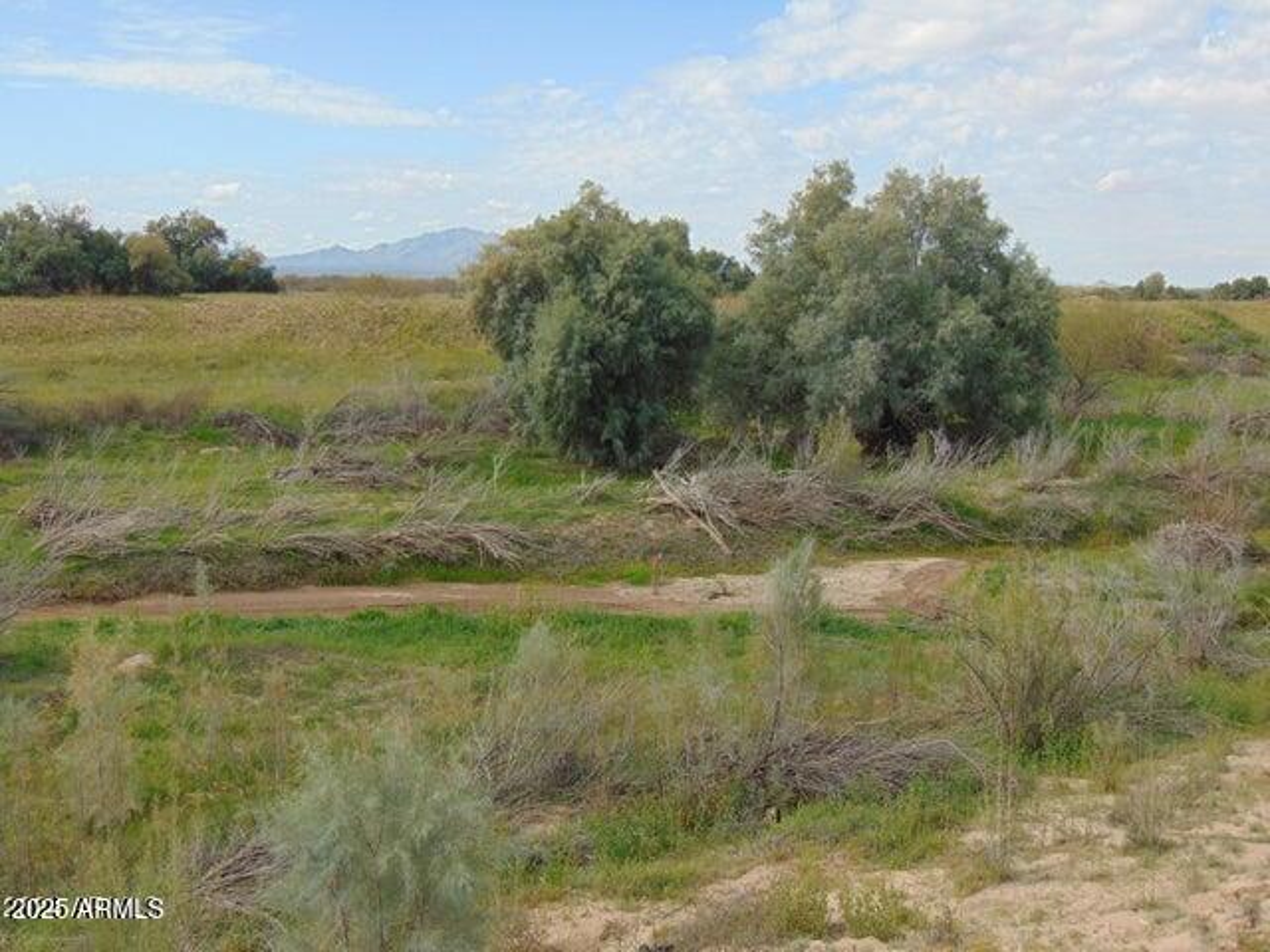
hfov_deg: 44.8
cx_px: 635
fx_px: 1541
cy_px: 476
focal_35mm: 42
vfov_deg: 34.3
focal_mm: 7.6
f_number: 3.3
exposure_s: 1/1000
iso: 80
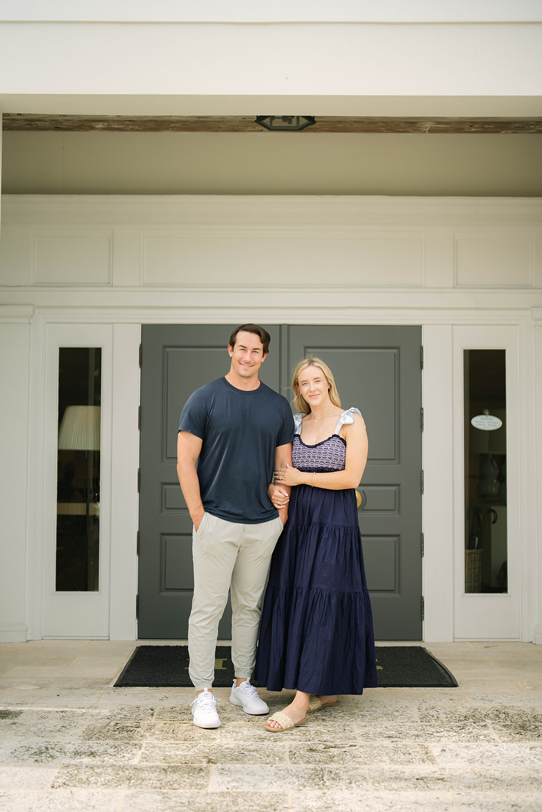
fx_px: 1129
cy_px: 406
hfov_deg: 27.0
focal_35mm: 50
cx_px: 271
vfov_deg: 39.6
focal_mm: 50
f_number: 1.2
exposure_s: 1/8000
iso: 250
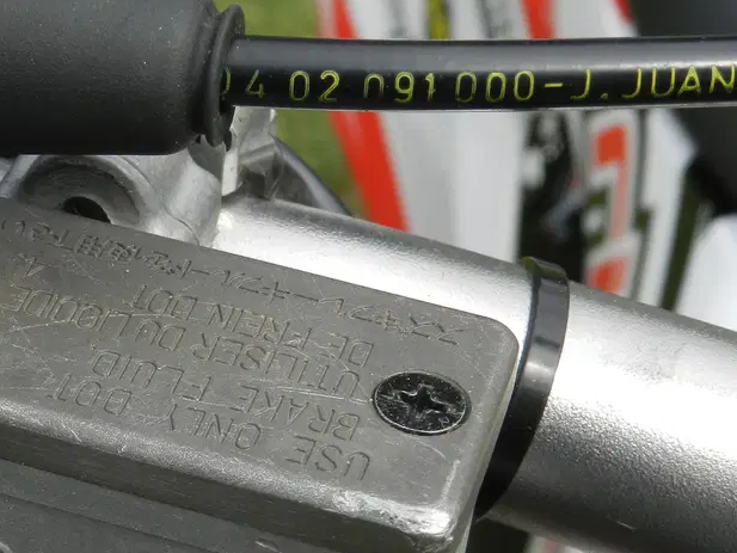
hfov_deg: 18.9
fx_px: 2193
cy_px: 497
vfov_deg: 14.2
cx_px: 135
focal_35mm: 103
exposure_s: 1/500
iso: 160
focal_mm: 9.4
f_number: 4.4
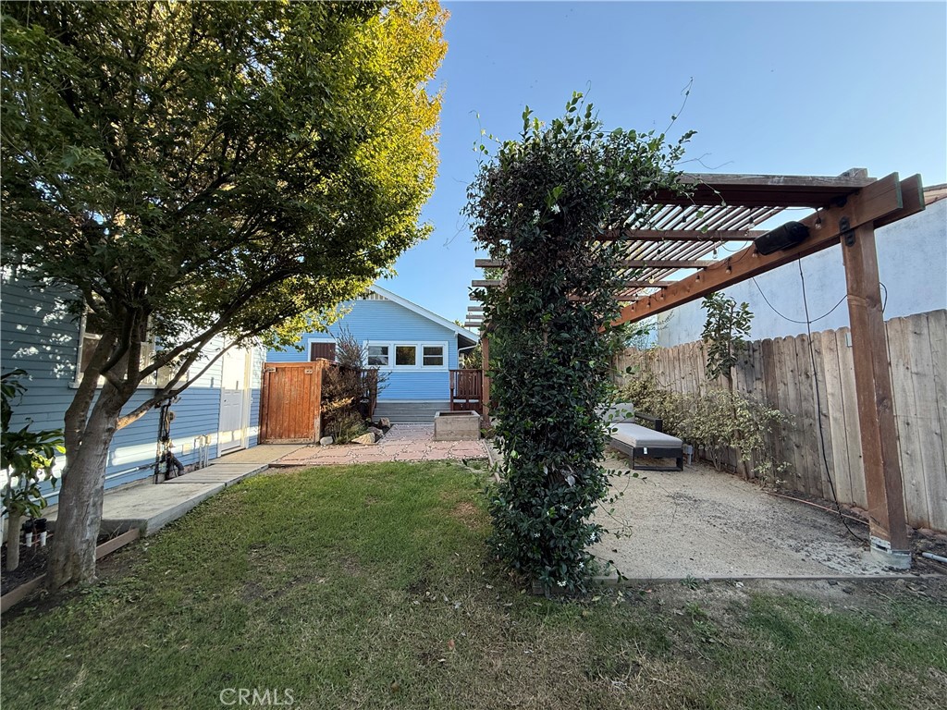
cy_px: 355
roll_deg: +0.3
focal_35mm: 14
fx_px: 383
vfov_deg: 85.7
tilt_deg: +6.6
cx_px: 474
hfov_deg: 102.1
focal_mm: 2.22
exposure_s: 1/241
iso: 64
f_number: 2.2
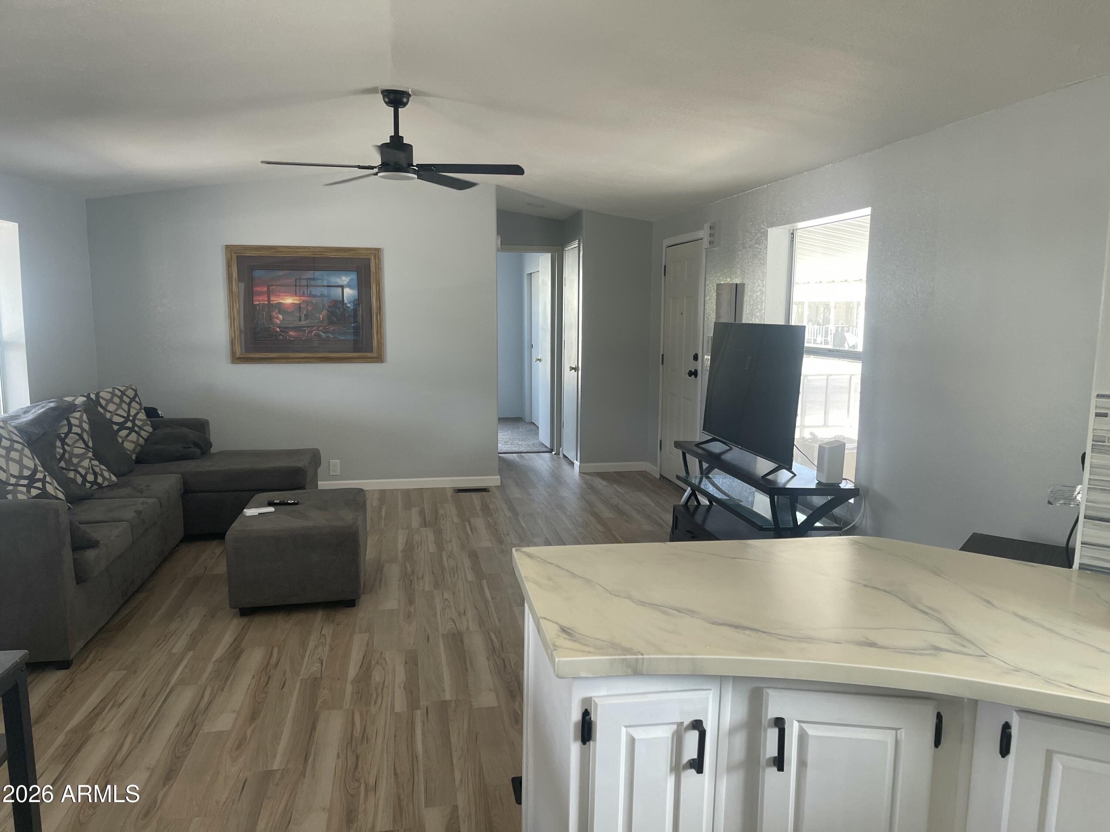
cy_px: 416
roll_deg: -0.7
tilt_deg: -8.2
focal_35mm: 25
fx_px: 802
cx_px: 555
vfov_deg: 54.9
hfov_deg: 69.4
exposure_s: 1/121
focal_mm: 5.1
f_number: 1.6
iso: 125
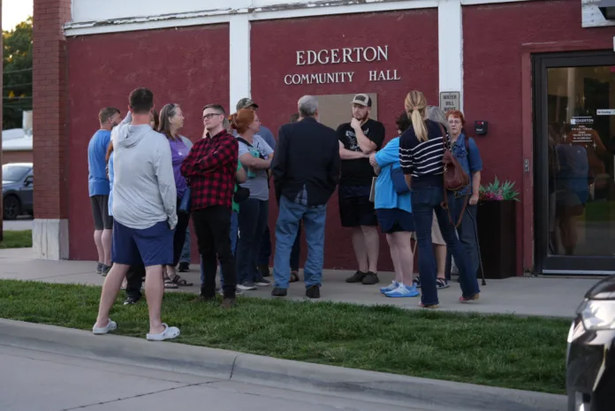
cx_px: 308
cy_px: 206
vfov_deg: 18.7
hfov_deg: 27.7
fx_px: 1248
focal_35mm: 73
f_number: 3.2
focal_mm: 73
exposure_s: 1/80
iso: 100
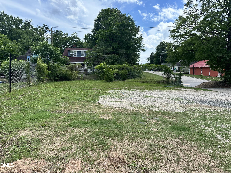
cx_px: 116
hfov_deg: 71.6
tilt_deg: -5.9
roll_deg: -1.3
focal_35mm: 24
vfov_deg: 56.8
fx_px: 160
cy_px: 86
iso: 80
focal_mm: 6.86
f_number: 1.78
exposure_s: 1/2299
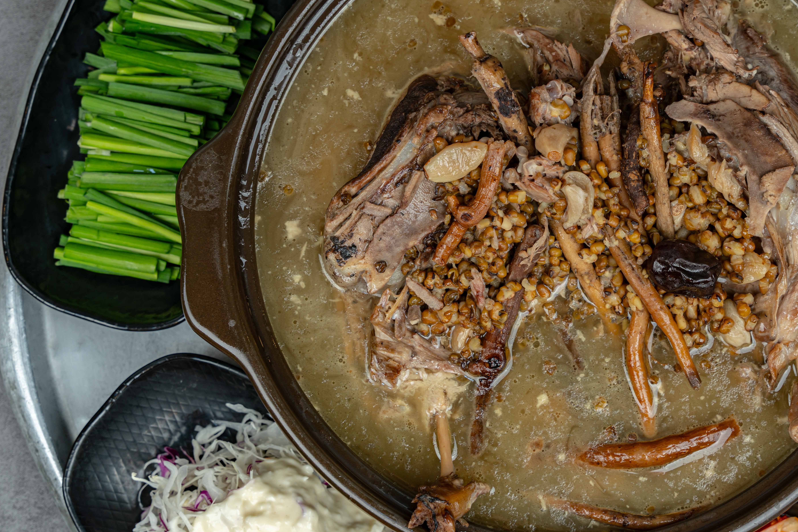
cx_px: 547
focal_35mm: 78
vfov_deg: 17.5
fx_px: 1729
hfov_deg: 25.8
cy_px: 193
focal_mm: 54.7
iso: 100
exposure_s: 1/125
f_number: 4.5
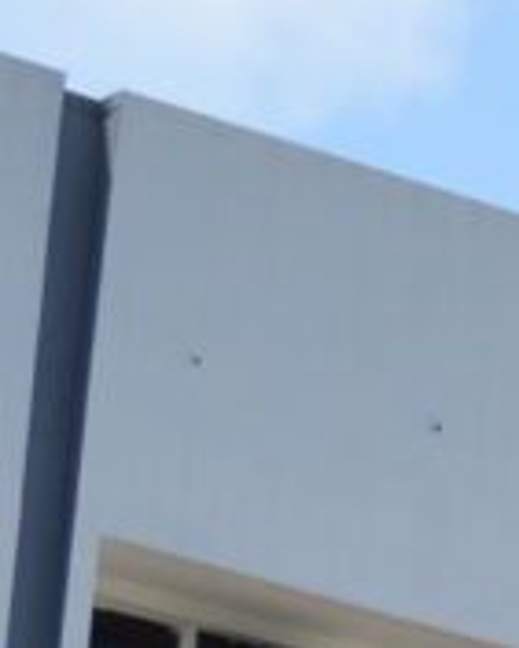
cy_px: 1966
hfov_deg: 3.2
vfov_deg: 4.2
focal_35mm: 441
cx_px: 3033
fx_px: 8469
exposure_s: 1/400
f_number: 7.1
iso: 100
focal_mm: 27
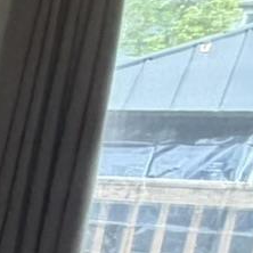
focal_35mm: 114
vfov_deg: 14.7
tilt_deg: -12.5
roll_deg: -0.5
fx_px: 943
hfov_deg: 7.4
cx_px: -850
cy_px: 321
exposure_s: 1/60
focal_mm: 2.22
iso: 160
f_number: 2.2
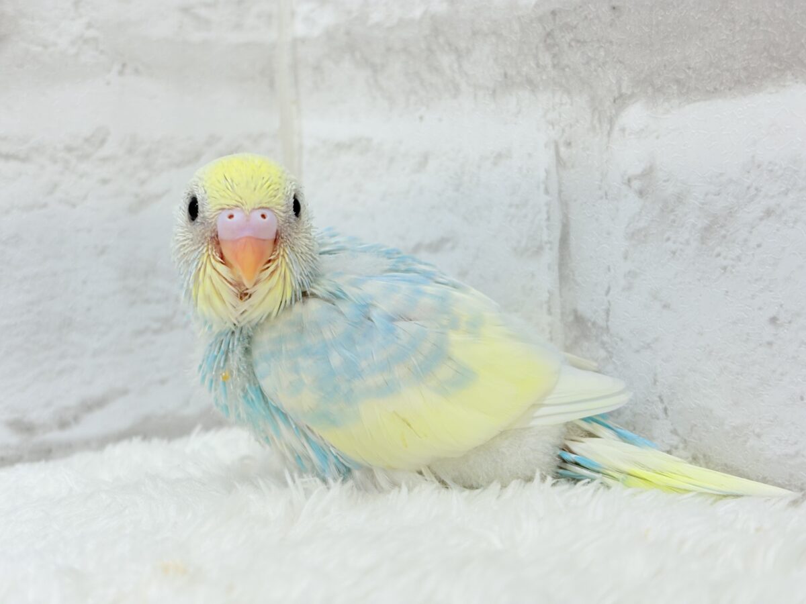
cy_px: 302
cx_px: 403
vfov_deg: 28.0
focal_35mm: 52
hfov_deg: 36.8
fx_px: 1211
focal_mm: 5.96
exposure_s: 1/100
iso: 64
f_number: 1.6
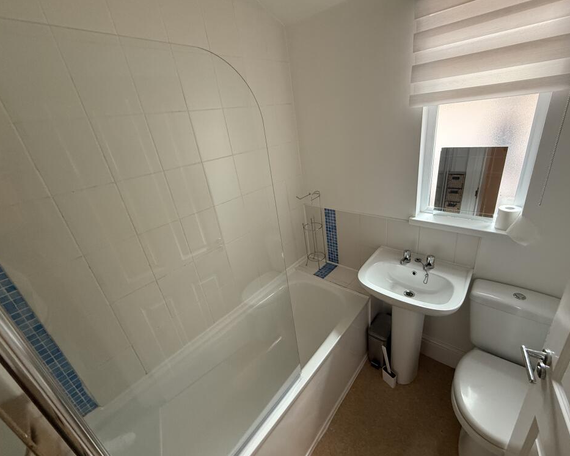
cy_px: 223
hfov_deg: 96.6
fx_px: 253
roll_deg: +7.1
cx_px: 305
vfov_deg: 84.0
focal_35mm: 15
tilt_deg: -22.0
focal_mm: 2.22
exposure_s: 1/50
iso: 320
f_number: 2.2
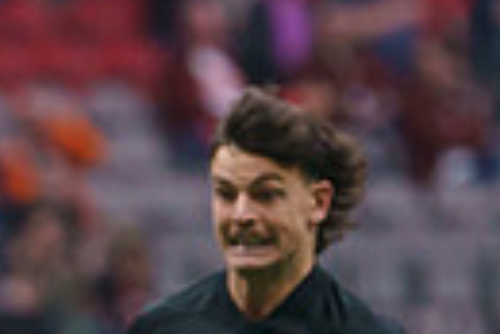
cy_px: 396
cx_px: -45
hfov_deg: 1.2
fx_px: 23053
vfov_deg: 0.8
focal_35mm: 1658
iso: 2500
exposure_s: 1/3200
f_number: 2.8
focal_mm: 200
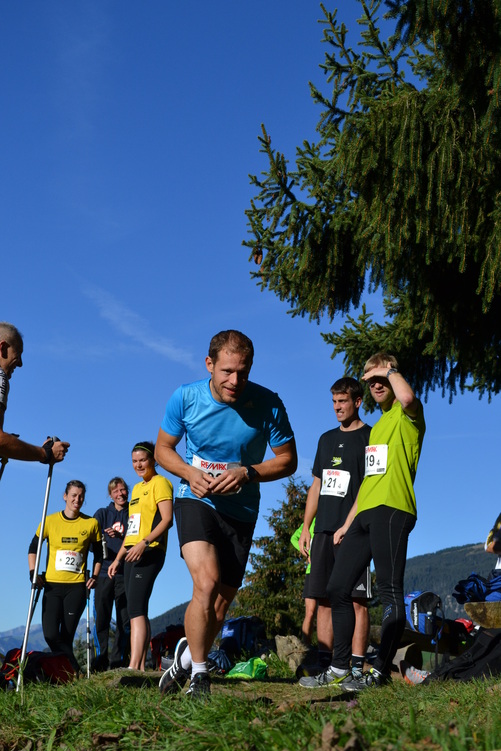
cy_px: 376
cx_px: 250
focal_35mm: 63
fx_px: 1314
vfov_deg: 31.9
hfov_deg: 21.6
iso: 400
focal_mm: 42
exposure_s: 1/2000
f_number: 7.1
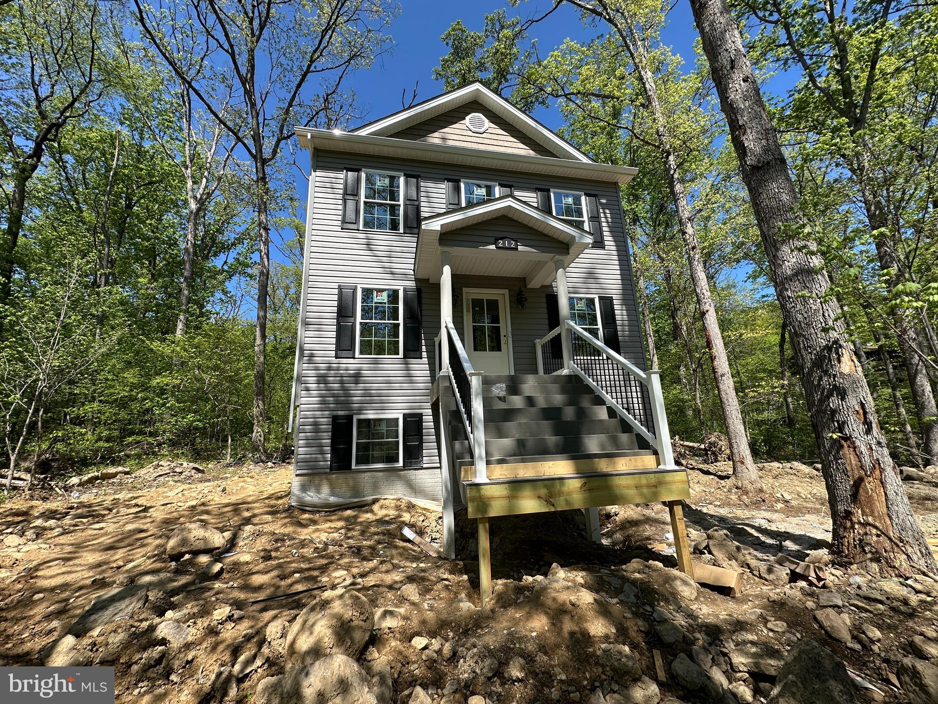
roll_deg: +2.4
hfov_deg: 102.1
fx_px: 379
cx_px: 469
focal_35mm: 14
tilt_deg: +13.2
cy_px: 352
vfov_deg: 85.7
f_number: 2.2
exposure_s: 1/1103
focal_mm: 2.22
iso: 40
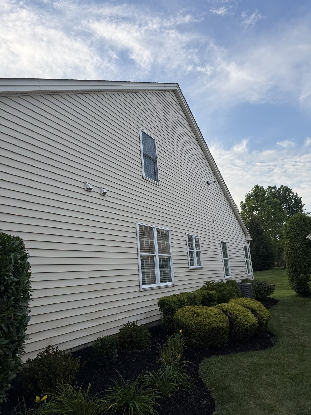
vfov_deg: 71.6
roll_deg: +4.7
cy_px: 208
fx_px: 287
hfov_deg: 56.8
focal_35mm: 24
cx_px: 156
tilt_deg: +12.4
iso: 80
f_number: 1.78
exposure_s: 1/1314
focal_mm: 6.76
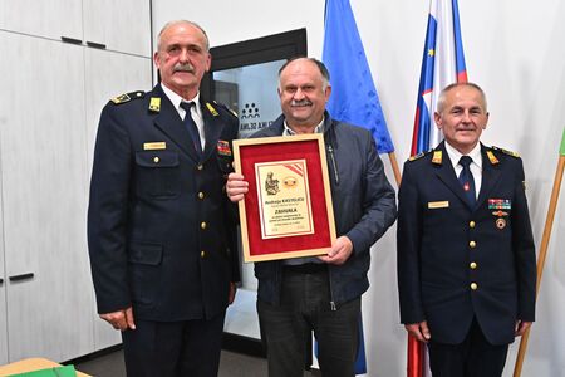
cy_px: 188
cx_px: 282
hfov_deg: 54.4
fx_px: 549
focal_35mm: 35
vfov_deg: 37.9
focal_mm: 35
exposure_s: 1/80
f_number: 5.6
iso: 5000
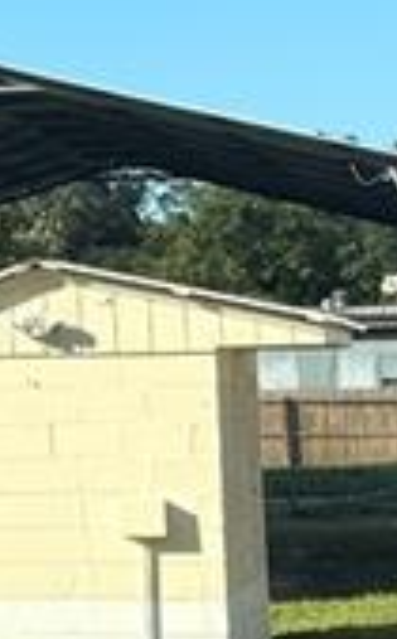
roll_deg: +0.6
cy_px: 91
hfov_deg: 7.0
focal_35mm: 181
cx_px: -371
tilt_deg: +5.9
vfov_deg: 11.5
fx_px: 3147
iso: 80
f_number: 1.78
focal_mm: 6.76
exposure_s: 1/2299
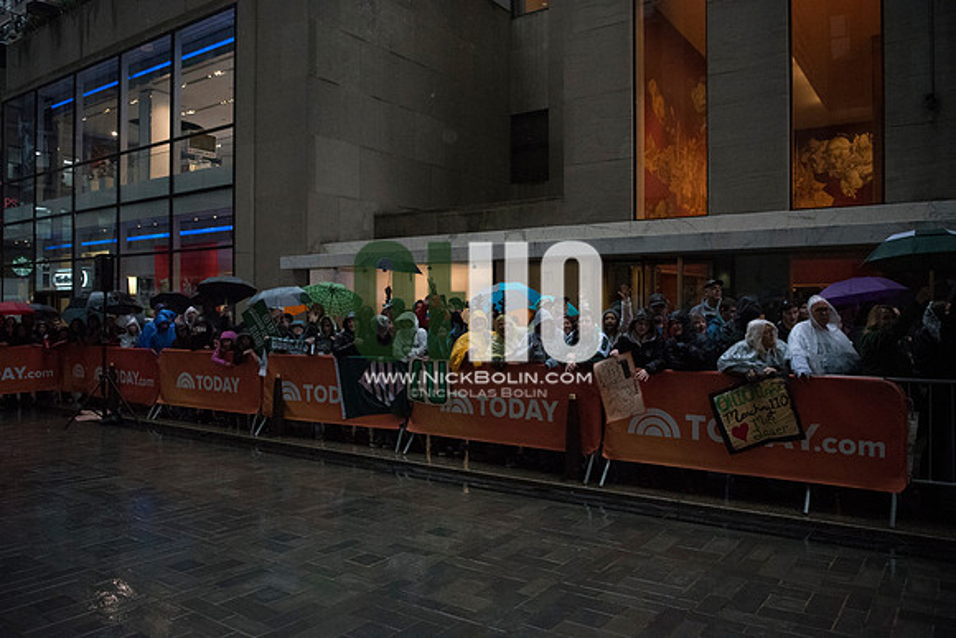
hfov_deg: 67.4
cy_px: 319
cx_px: 478
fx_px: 717
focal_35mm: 27
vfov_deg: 48.0
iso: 10000
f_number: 2.8
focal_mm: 27
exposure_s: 1/2500
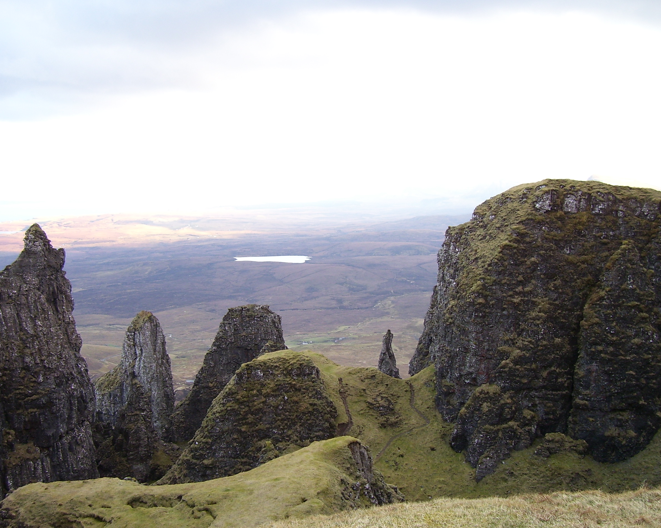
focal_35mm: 36
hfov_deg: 50.3
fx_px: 704
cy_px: 264
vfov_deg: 41.2
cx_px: 327
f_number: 2.7
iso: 80
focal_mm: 5.6
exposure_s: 1/60
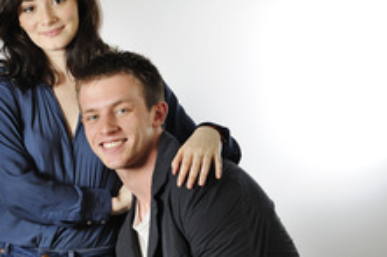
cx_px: 73
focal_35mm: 92
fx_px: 988
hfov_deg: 21.9
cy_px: 201
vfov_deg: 14.8
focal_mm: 45
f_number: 5
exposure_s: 1/100
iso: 640
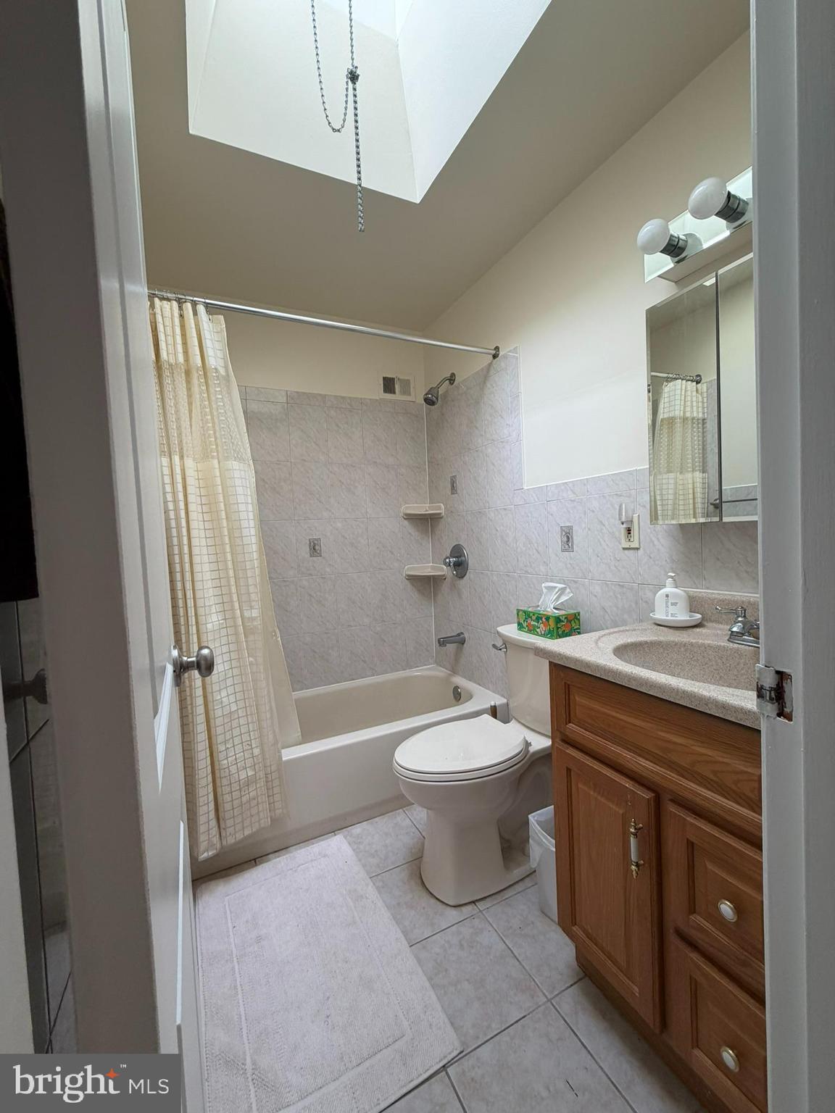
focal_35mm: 14
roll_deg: +1.9
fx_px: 450
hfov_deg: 85.7
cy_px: 556
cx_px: 418
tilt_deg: -1.4
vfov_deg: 102.1
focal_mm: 2.22
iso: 100
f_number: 2.2
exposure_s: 1/120
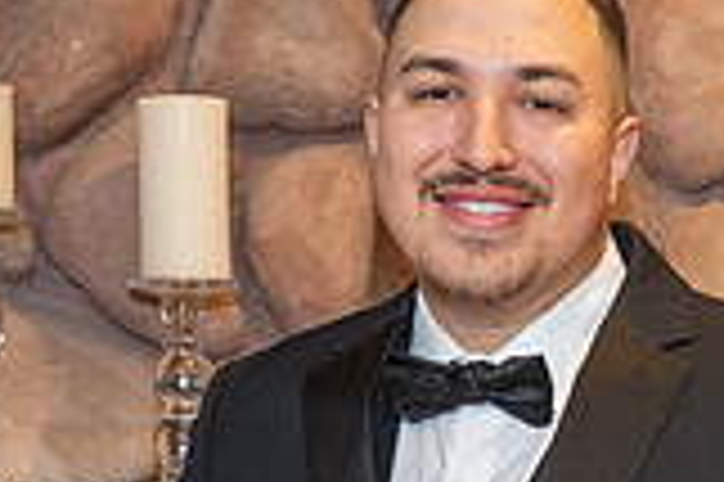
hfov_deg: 13.3
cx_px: 613
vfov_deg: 8.8
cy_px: 708
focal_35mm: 153
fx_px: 3074
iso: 640
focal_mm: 38
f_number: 4
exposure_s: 1/160
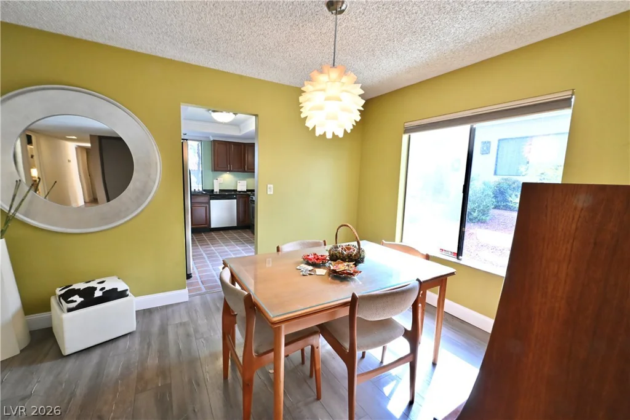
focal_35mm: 14
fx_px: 245
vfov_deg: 81.2
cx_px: 315
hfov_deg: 104.2
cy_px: 210
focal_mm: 14
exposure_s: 1/60
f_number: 14
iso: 8000
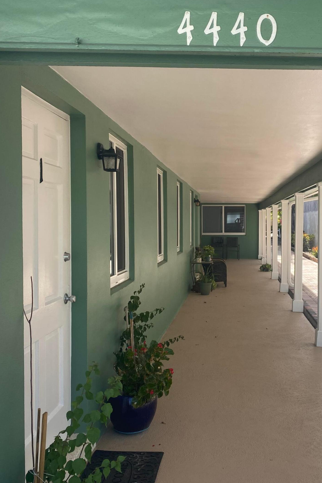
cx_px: 237
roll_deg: -0.2
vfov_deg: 51.9
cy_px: 241
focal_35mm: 37
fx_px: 496
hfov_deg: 35.2
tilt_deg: -0.7
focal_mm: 4.25
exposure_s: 1/651
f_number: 1.8
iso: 32
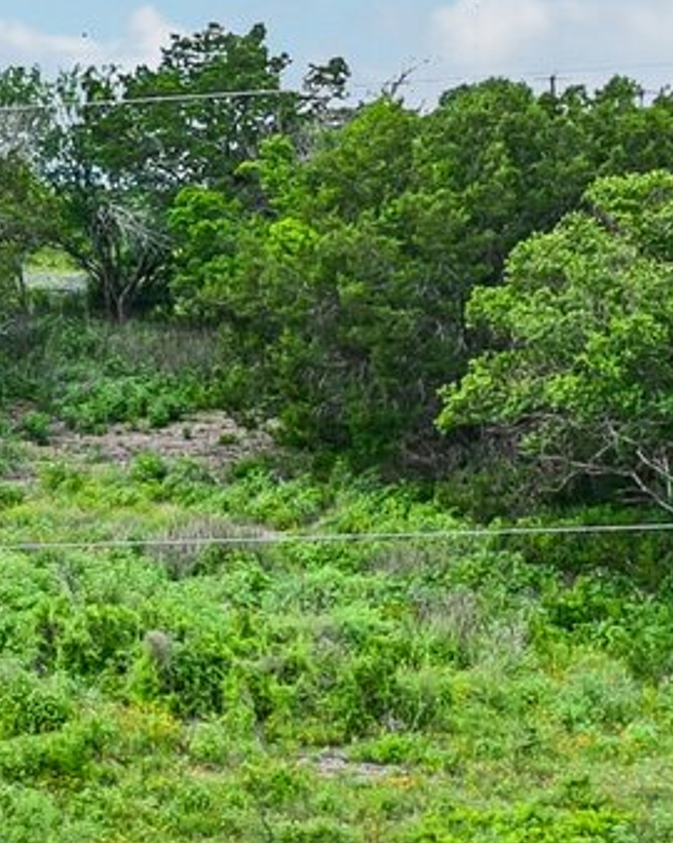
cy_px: 420
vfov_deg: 21.0
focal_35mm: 91
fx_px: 2268
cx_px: -1017
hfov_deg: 12.5
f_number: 8
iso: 400
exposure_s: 1/400
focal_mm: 16
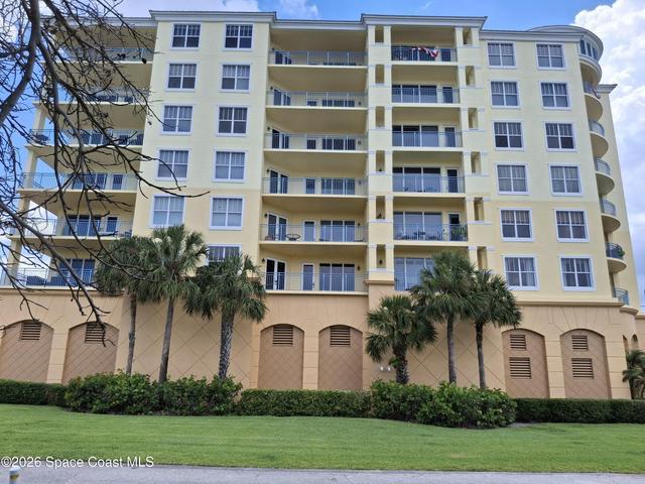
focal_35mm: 25
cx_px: 322
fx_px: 466
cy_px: 242
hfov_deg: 69.4
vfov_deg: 54.9
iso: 32
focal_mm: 4.69
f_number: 1.8
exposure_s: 1/2299
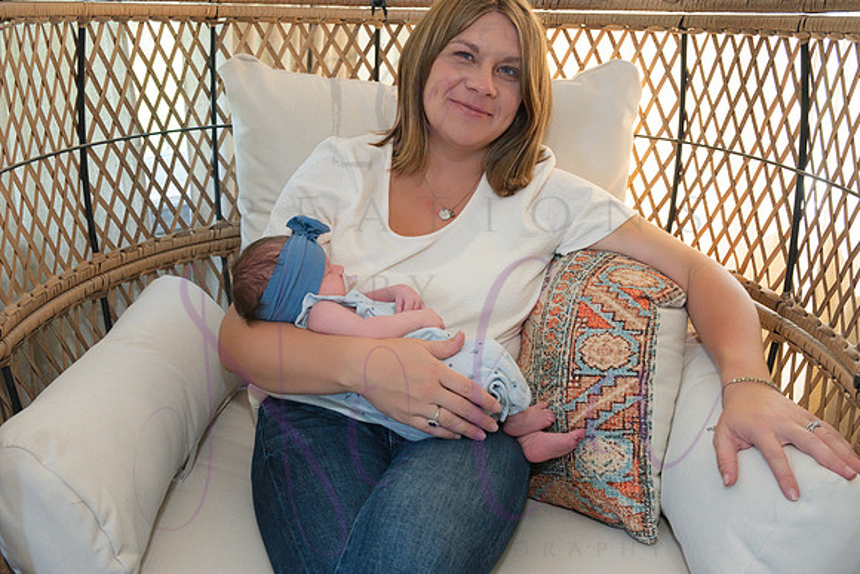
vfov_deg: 37.9
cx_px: 430
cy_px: 287
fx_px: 836
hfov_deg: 54.4
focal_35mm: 35
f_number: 5
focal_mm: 35
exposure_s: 1/320
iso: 1600
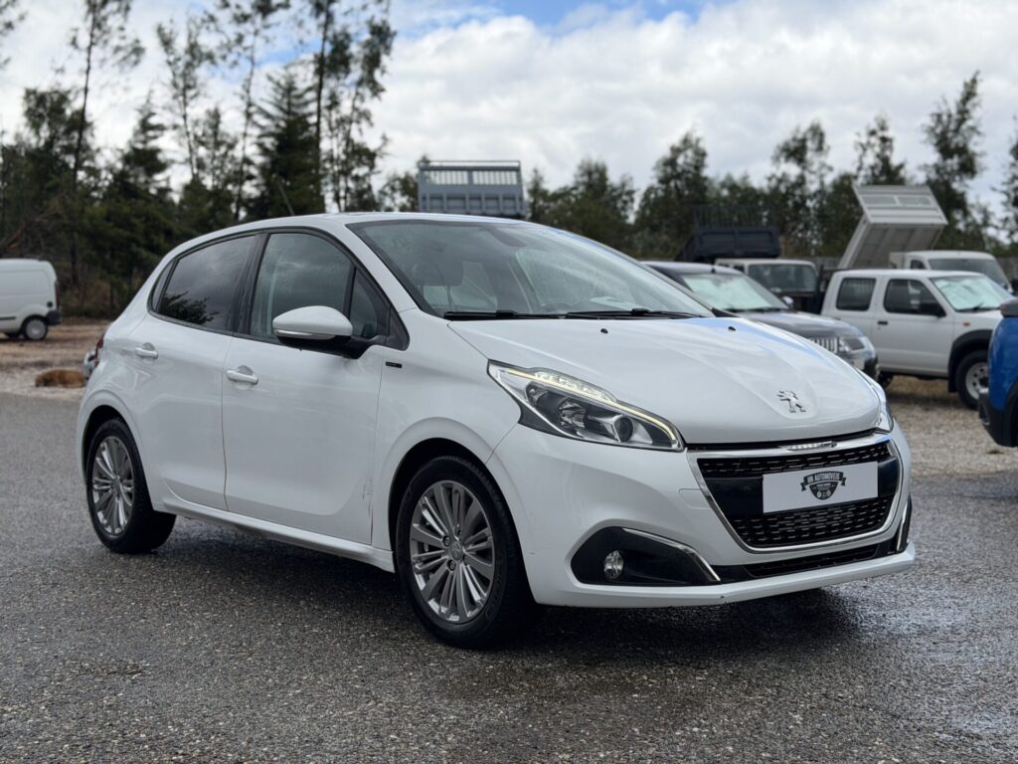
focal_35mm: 48
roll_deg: -1.3
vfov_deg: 30.3
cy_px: 382
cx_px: 509
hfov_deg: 39.7
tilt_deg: +1.1
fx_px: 1412
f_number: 1.78
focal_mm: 6.76
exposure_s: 1/2762
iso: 80
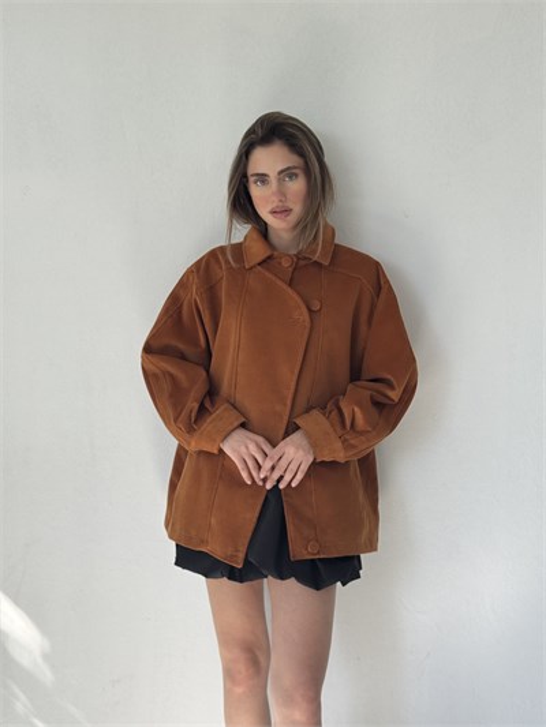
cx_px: 273
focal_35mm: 48
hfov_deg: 30.3
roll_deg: -0.1
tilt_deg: -5.0
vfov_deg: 39.6
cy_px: 364
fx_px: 1009
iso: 64
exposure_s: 1/296
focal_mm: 6.76
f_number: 1.78
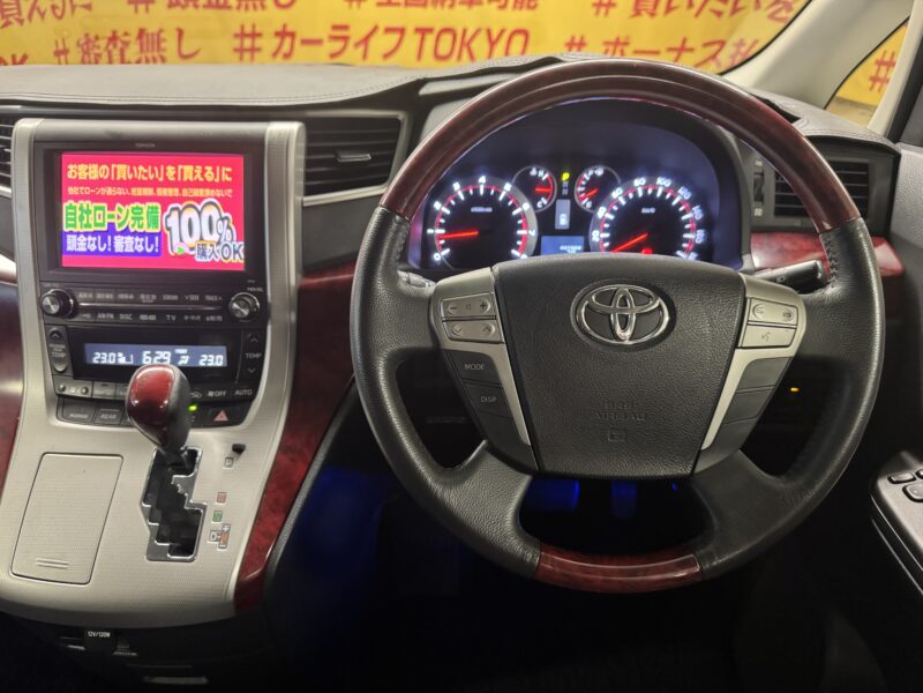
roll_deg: -0.3
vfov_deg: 56.8
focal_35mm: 24
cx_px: 462
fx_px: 640
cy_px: 346
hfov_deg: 71.6
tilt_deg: -29.5
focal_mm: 6.76
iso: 800
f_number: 1.78
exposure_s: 1/45
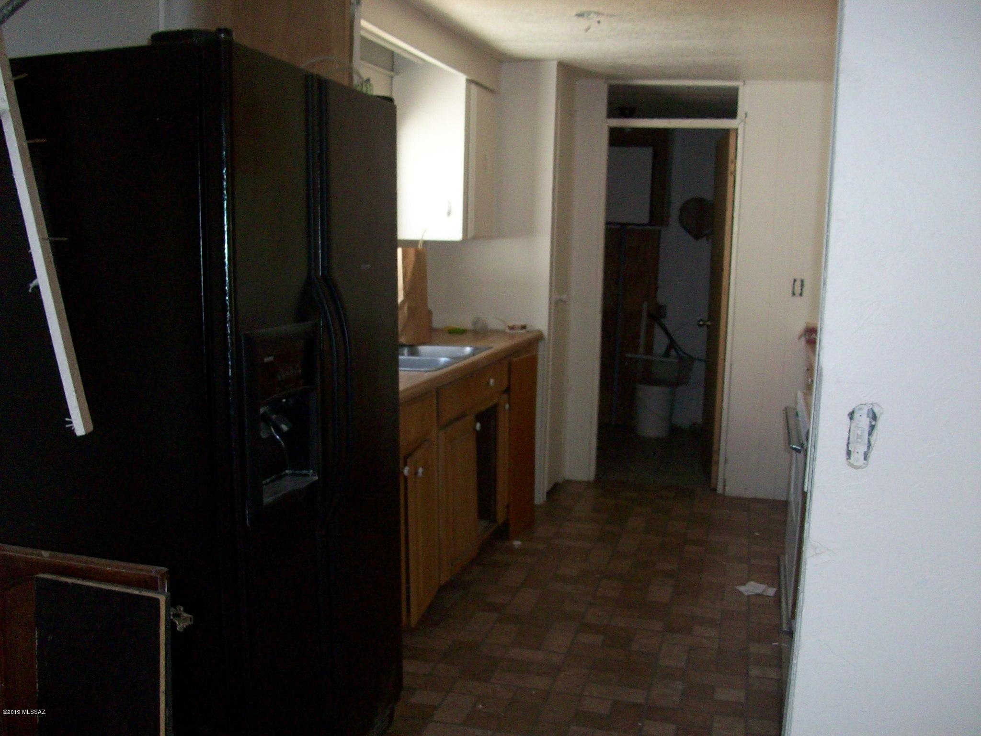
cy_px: 368
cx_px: 490
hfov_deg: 54.0
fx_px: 964
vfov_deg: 41.8
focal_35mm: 34
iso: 160
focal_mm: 5.7
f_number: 2.8
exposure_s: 1/60
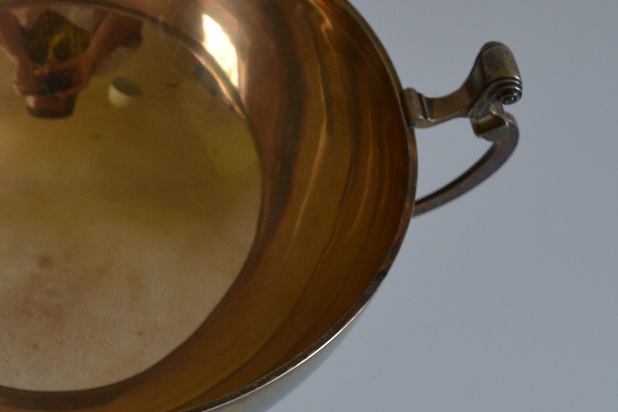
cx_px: 105
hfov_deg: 26.1
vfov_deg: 17.9
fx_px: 1304
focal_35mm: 76
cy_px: 257
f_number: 5.6
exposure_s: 1/125
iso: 400
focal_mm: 24
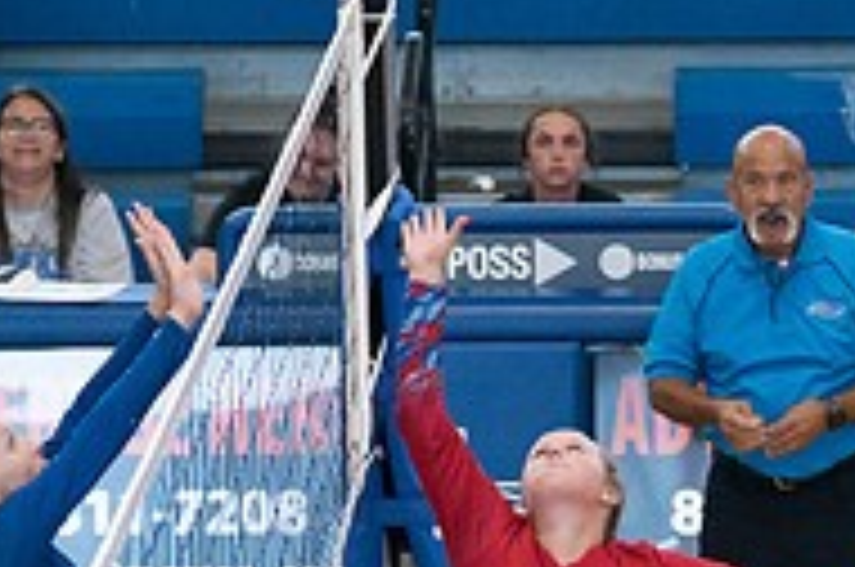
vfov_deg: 3.8
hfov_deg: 5.8
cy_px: 649
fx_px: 8464
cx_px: 571
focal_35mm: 357
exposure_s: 1/1250
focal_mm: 70
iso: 3200
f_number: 2.8
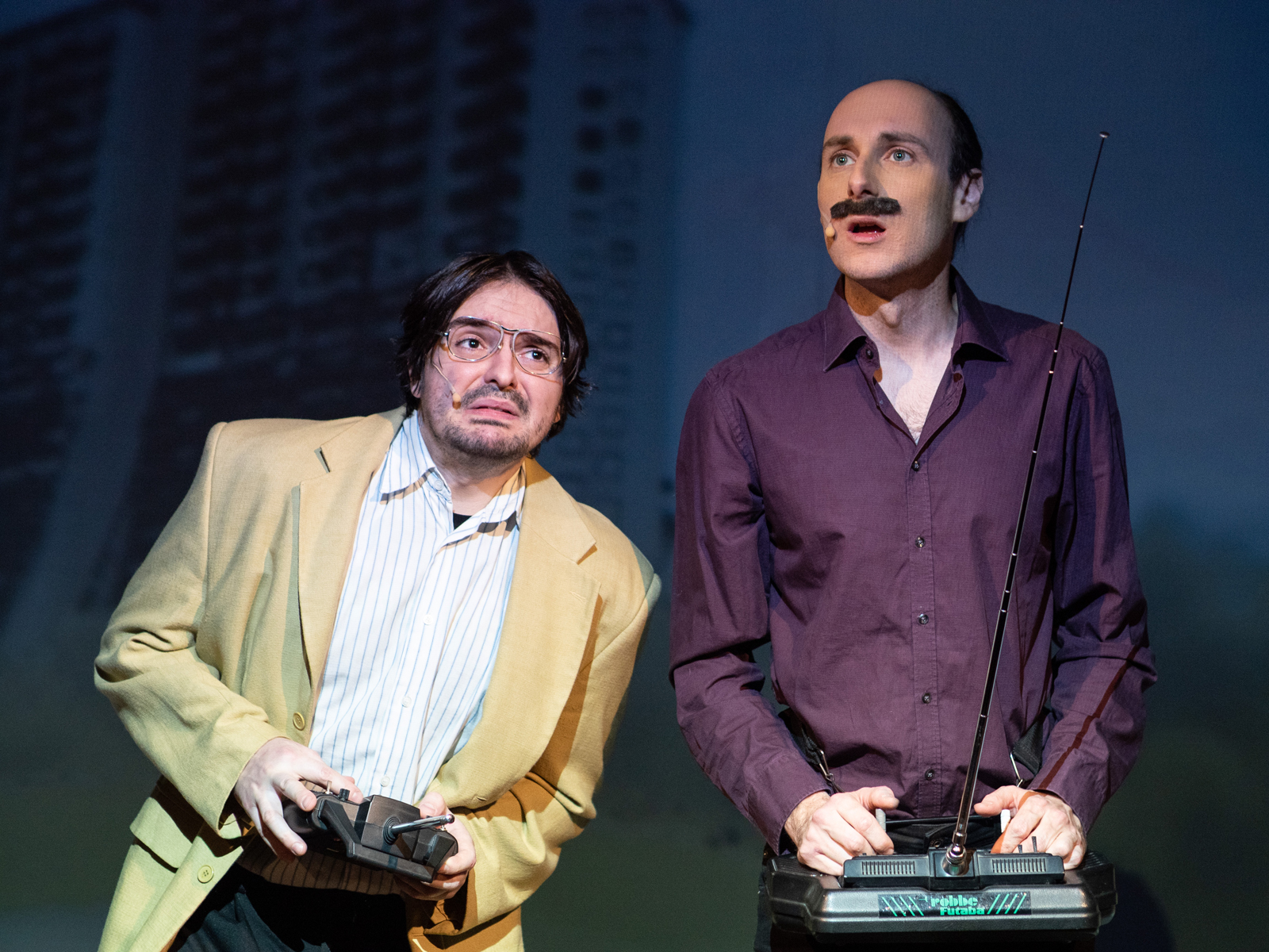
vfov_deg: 16.4
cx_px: 634
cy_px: 476
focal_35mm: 90
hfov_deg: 21.8
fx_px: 3299
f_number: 2
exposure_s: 1/160
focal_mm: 45
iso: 500
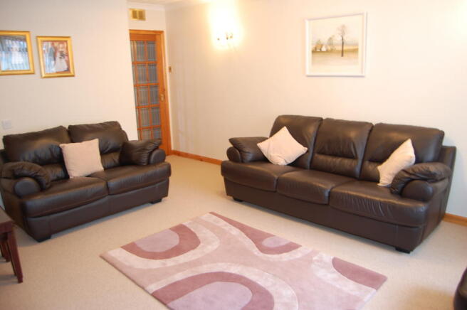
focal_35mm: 27
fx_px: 350
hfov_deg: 67.4
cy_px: 155
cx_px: 234
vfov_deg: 47.8
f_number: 3.5
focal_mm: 18
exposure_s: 1/4
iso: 200
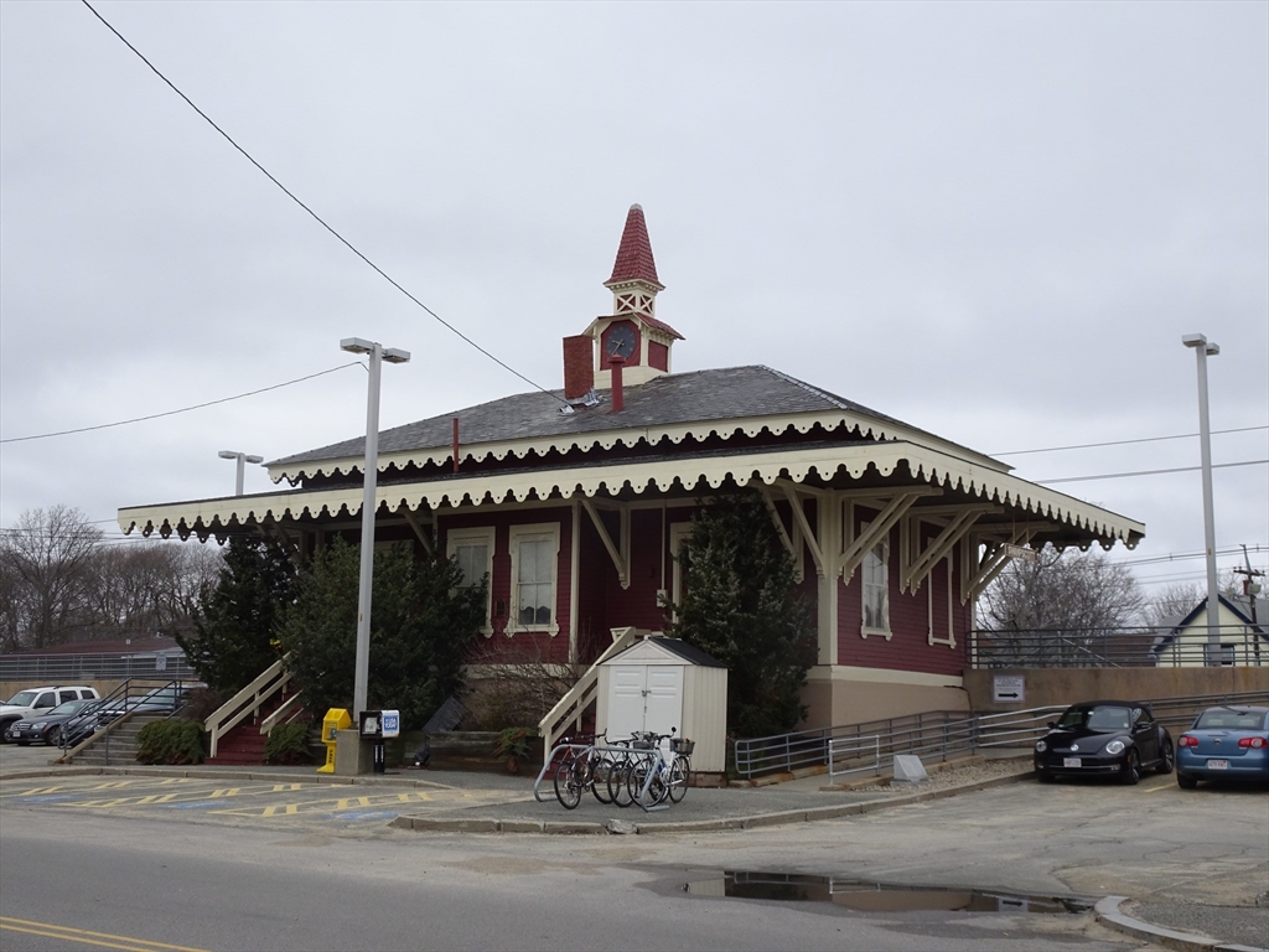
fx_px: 1503
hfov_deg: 45.8
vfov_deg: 35.1
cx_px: 634
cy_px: 476
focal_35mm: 41
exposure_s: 1/400
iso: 80
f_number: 4.5
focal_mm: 7.05
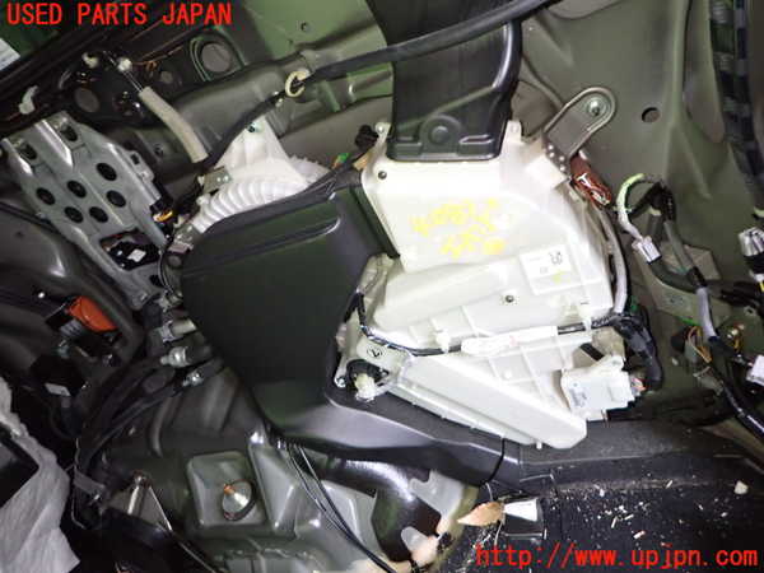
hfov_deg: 69.4
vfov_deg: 54.9
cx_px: 382
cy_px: 286
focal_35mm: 25
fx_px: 552
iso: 800
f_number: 2
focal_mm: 4.5
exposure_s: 1/20
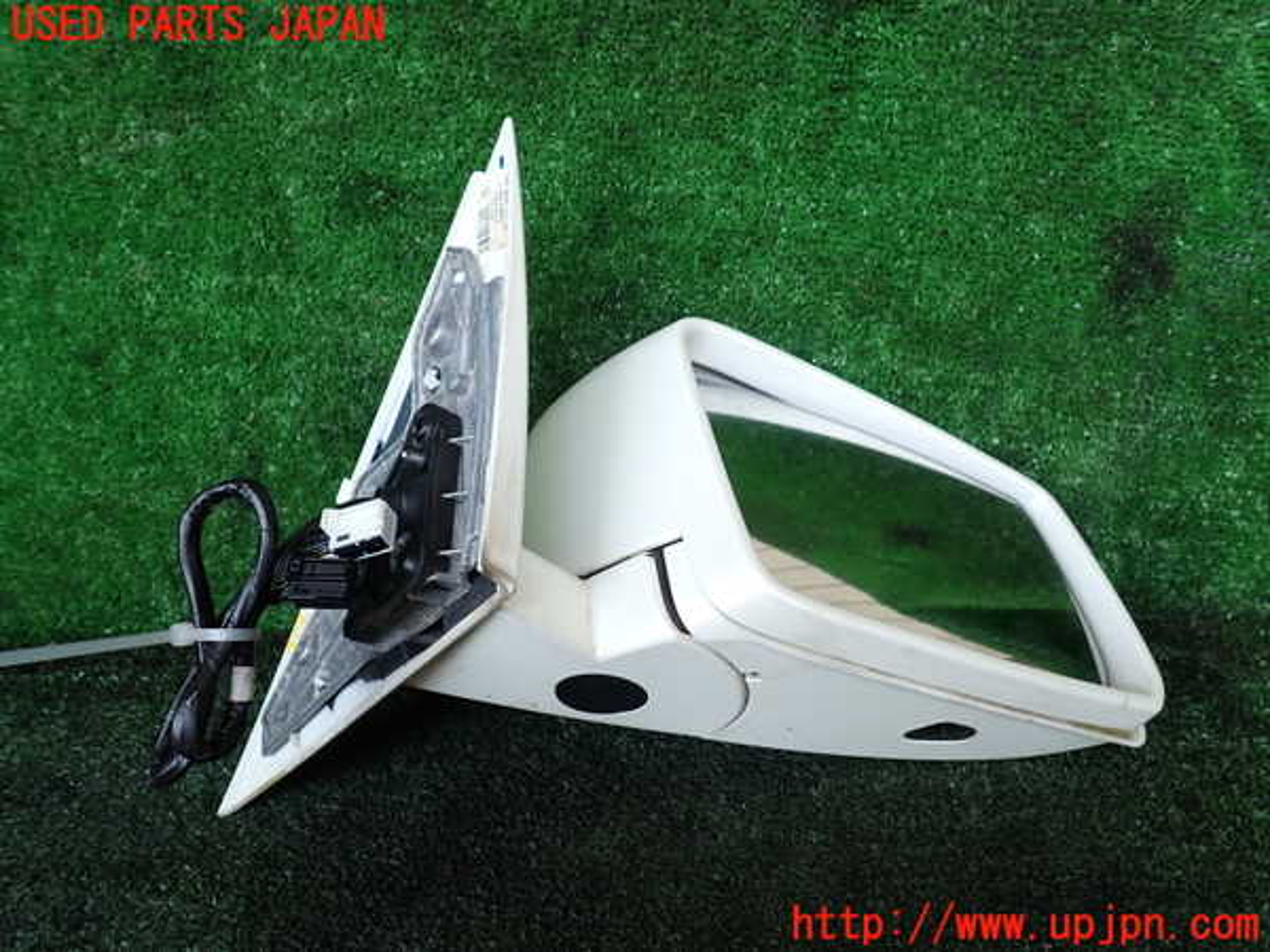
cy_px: 476
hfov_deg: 69.4
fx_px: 917
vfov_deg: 54.9
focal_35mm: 25
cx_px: 635
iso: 100
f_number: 2.8
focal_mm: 4.5
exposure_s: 1/100
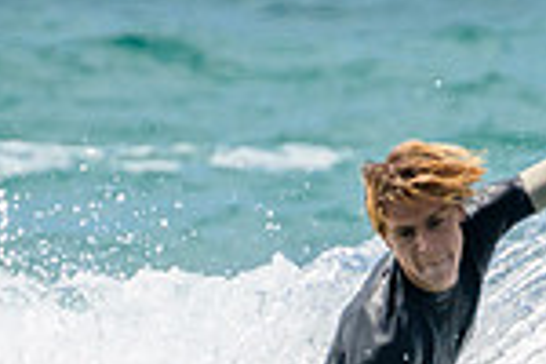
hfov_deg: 0.6
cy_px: 684
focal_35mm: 3662
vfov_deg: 0.4
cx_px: 215
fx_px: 55536
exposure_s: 1/2000
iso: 560
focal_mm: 800
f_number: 11
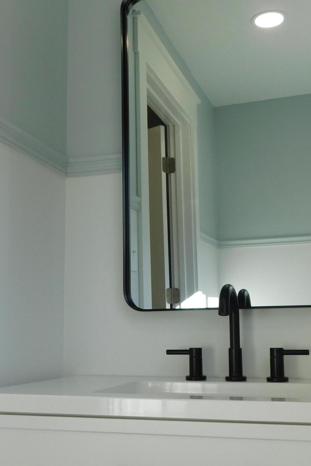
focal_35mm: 43
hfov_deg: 31.2
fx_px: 557
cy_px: 265
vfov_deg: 45.3
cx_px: 160
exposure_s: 1/250
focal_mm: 5.3
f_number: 3.2
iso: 125
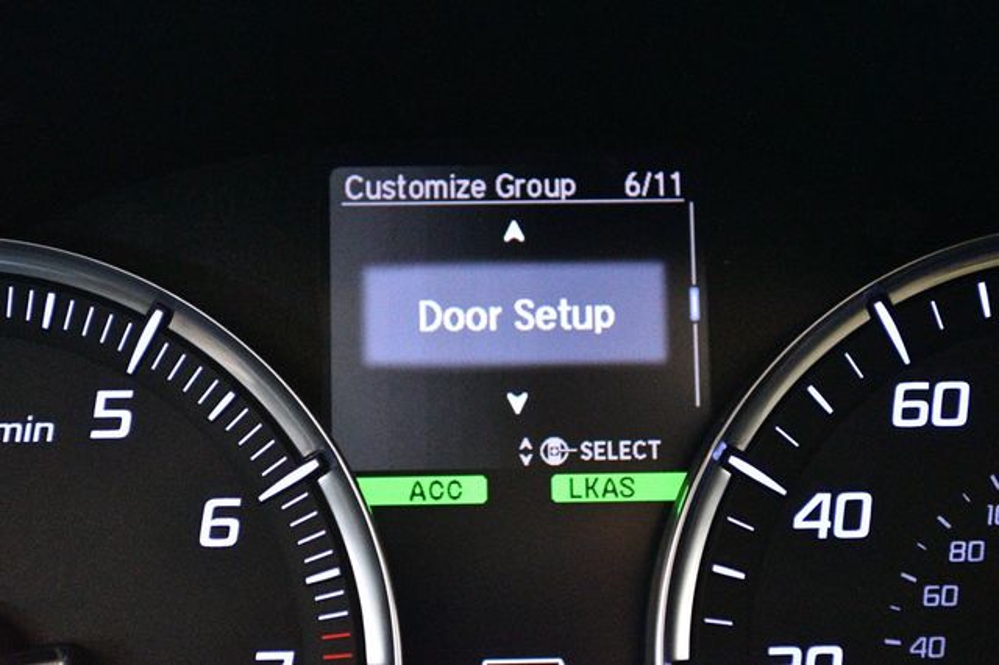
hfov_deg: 24.8
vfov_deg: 16.6
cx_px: 500
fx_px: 2274
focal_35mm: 82
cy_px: 332
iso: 12800
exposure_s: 1/60
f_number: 5.6
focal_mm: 55
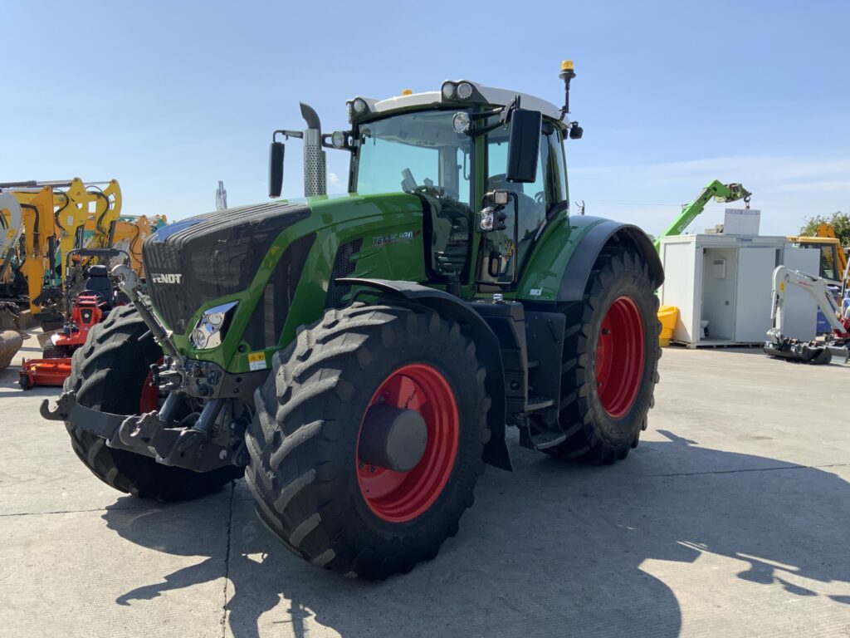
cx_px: 425
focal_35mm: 29
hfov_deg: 61.7
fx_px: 712
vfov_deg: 48.2
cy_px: 319
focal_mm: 3
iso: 16
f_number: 1.8
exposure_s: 1/1626
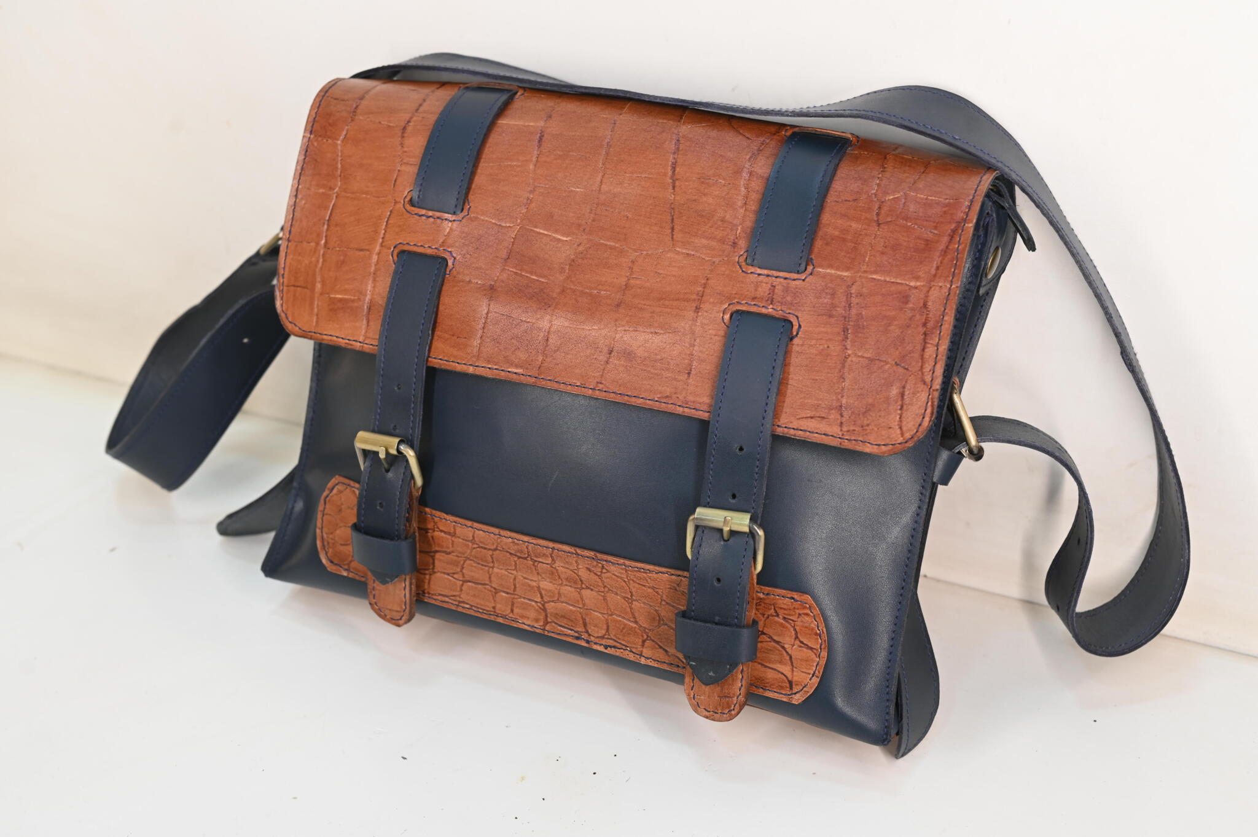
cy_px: 418
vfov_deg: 27.0
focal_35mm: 50
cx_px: 629
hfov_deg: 39.6
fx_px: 1746
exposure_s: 1/100
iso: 800
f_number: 6.3
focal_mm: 50
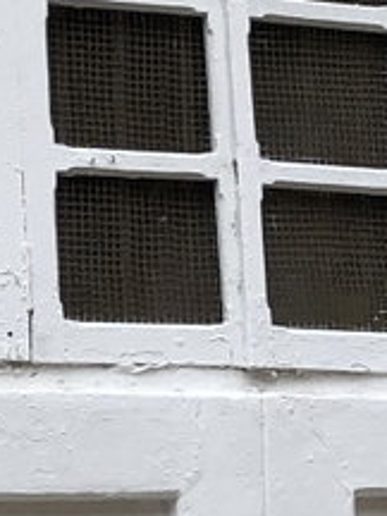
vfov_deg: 9.6
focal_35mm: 207
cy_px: 239
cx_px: 198
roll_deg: +2.3
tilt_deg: +9.6
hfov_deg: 7.2
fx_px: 3086
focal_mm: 4
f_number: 1.8
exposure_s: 1/889
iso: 20
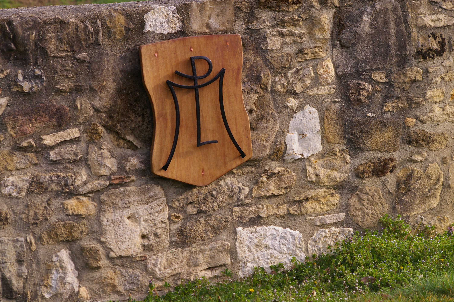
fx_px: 2514
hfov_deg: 10.3
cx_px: 227
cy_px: 151
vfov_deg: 6.9
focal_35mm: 200
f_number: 6.7
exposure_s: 1/500
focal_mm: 133
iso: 400
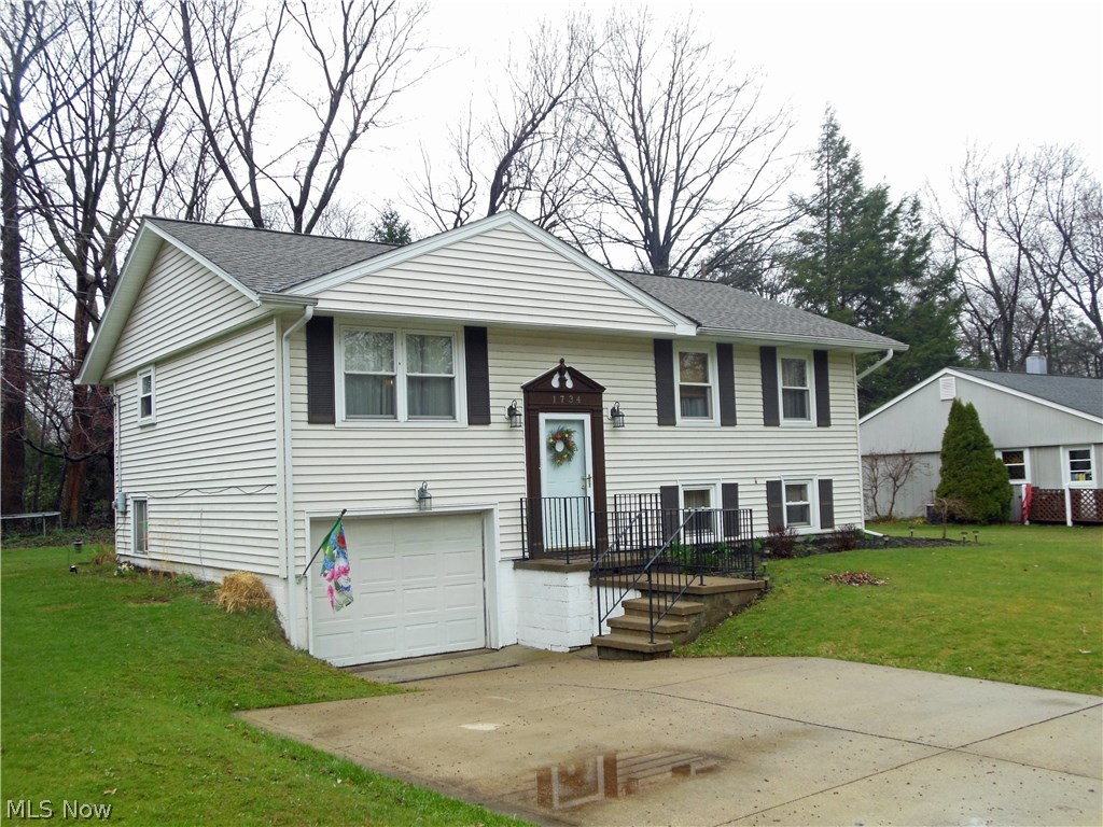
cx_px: 552
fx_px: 1052
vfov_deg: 42.9
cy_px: 414
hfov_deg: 55.4
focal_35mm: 33
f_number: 3.5
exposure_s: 1/200
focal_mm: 6
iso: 125
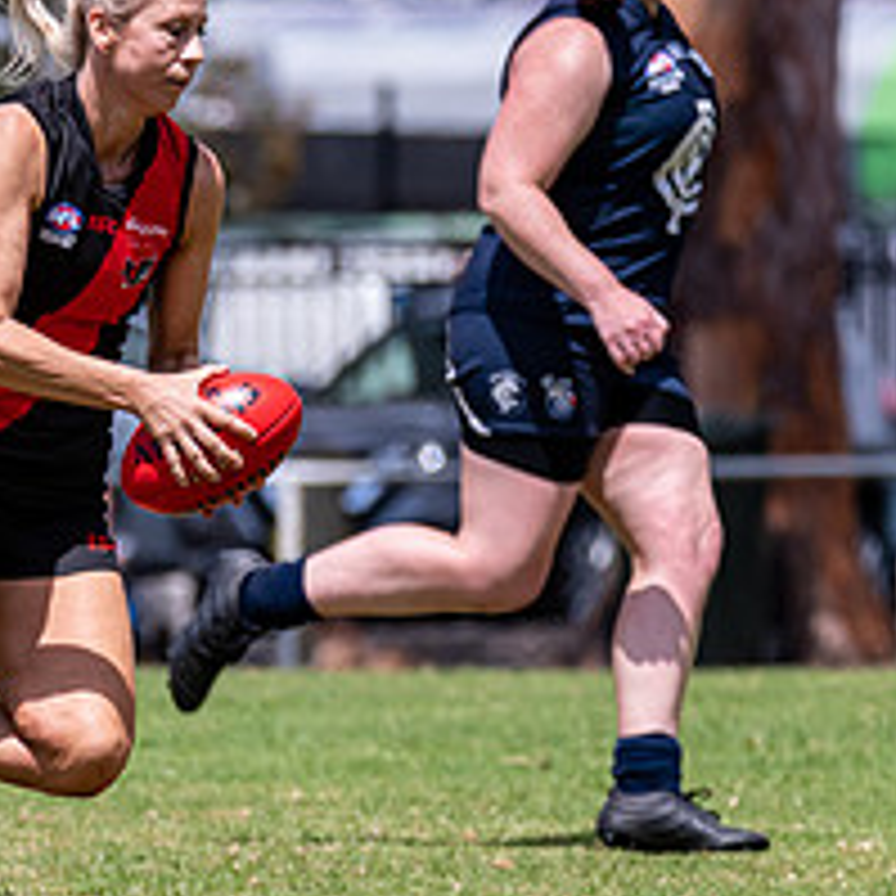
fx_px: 23252
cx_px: -261
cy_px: 349
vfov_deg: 2.2
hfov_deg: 2.2
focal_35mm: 794
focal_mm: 300
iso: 800
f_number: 6.3
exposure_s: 1/3200
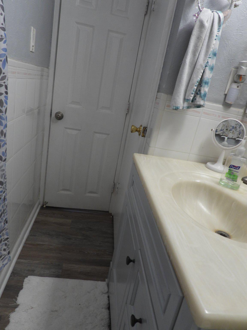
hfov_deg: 56.8
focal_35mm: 24
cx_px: 124
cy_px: 165
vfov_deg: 71.6
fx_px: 228
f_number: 2.8
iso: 125
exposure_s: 1/30
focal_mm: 4.3
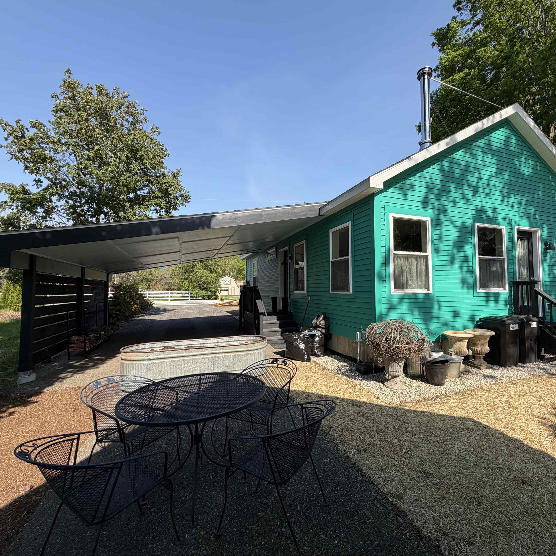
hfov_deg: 83.4
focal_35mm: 17
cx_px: 321
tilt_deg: +2.7
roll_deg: +1.0
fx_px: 309
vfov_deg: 84.0
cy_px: 274
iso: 32
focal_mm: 2.22
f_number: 2.2
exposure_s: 1/770
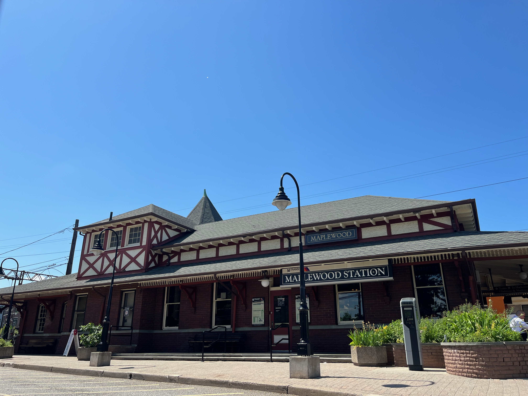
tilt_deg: +20.4
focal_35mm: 26
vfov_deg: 53.1
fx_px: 397
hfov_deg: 67.3
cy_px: 198
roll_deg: +1.1
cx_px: 264
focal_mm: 5.1
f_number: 1.6
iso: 50
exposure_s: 1/3311
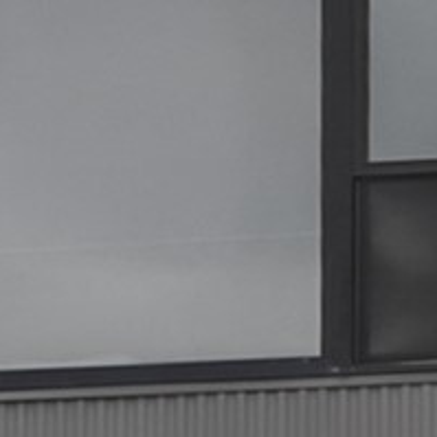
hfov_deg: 5.3
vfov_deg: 5.7
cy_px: 237
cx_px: -1063
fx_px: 4370
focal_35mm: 306
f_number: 11
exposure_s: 1/25
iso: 125
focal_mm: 22
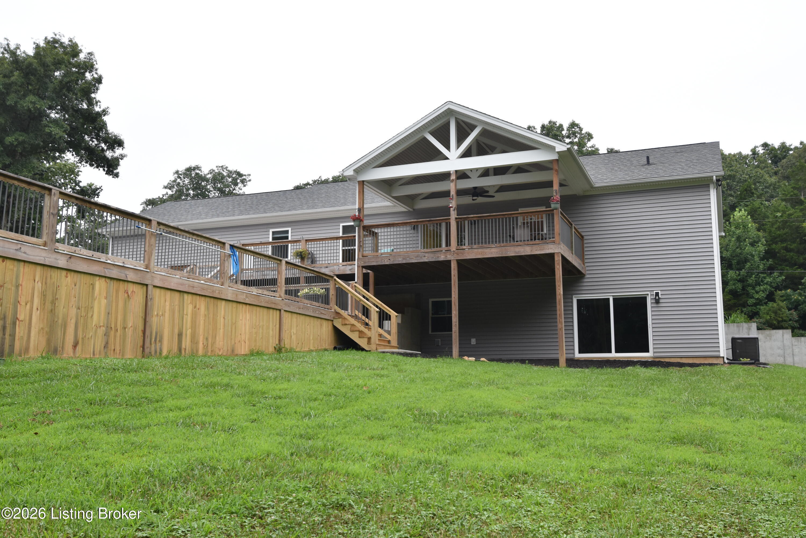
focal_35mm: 36
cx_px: 403
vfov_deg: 36.9
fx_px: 806
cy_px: 269
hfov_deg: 53.1
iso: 400
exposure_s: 1/160
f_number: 6.3
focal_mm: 24
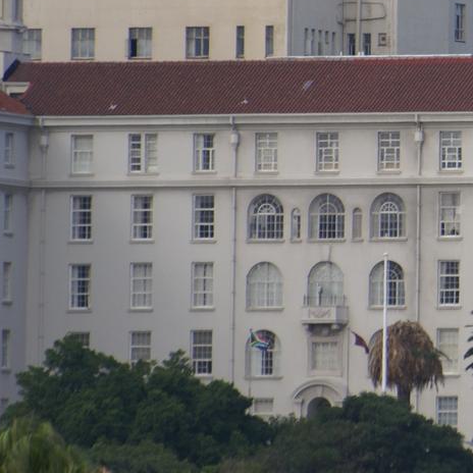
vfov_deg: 1.3
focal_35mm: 1320
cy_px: 106
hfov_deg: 1.3
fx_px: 20406
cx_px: 767
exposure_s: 1/500
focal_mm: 300
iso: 200
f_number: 5.6
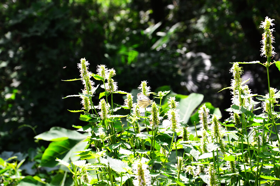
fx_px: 770
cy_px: 93
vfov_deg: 13.8
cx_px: 140
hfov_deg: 20.6
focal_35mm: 99
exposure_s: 1/50
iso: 100
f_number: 9
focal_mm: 66
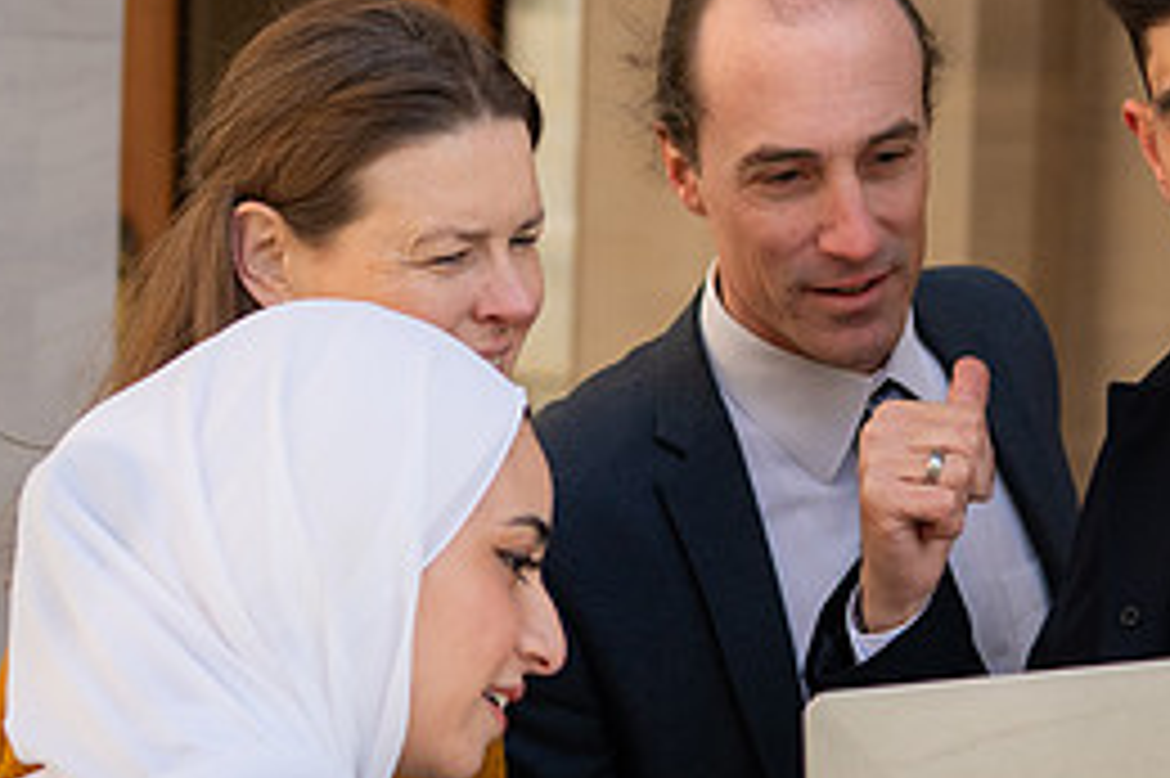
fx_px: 4352
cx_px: 914
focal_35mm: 134
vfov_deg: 10.2
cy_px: 364
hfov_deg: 15.2
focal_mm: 40
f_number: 2.8
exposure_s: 1/3200
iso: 200
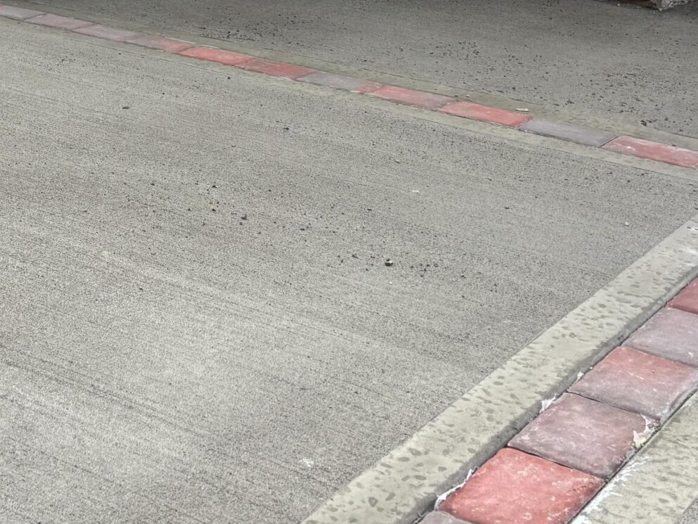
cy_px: -28
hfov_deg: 28.0
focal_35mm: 67
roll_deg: +3.0
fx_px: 1351
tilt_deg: -9.1
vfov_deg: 21.0
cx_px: 90
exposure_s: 1/716
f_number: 1.6
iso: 50
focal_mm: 5.96
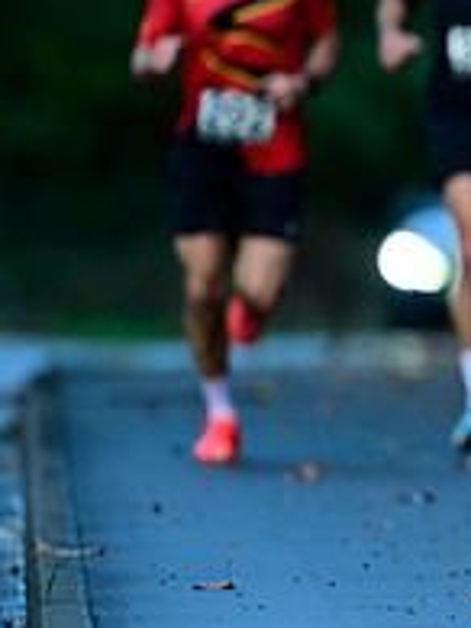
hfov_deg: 1.3
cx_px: 858
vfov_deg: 1.7
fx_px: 20813
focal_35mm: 1146
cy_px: 182
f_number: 2.8
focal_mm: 400
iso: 800
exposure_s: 1/1000
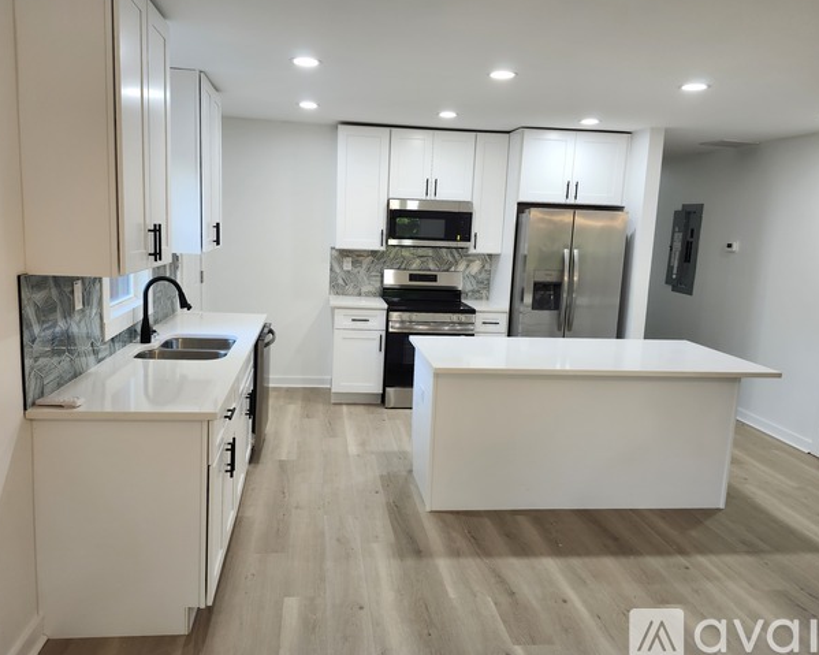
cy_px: 321
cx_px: 394
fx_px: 606
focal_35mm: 25
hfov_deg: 68.1
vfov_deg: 56.8
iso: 160
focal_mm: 5.54
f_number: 1.8
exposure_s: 1/120
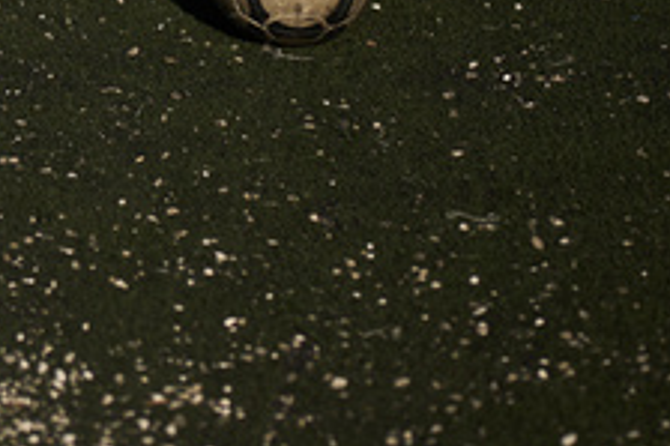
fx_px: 4259
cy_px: -269
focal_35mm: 229
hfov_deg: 8.9
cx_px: -45
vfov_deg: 5.9
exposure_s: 1/16000
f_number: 1.4
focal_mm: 50
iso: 100
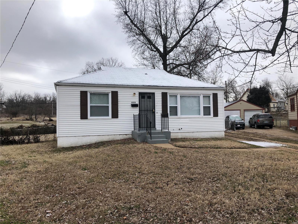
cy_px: 112
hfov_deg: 63.4
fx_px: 241
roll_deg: +0.3
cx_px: 149
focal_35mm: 28
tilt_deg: +3.3
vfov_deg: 49.7
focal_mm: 4
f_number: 1.8
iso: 20
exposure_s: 1/1389
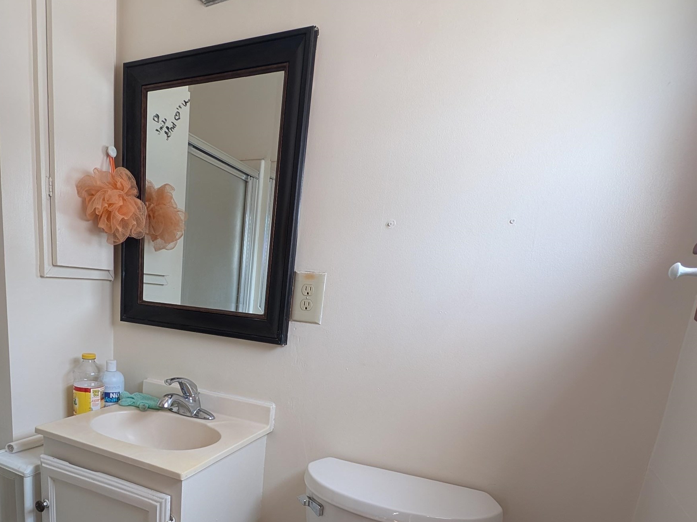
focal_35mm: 21
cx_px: 255
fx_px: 423
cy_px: 391
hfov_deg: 77.4
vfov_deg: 60.0
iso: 48
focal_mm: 2.23
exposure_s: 1/23.8
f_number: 1.95
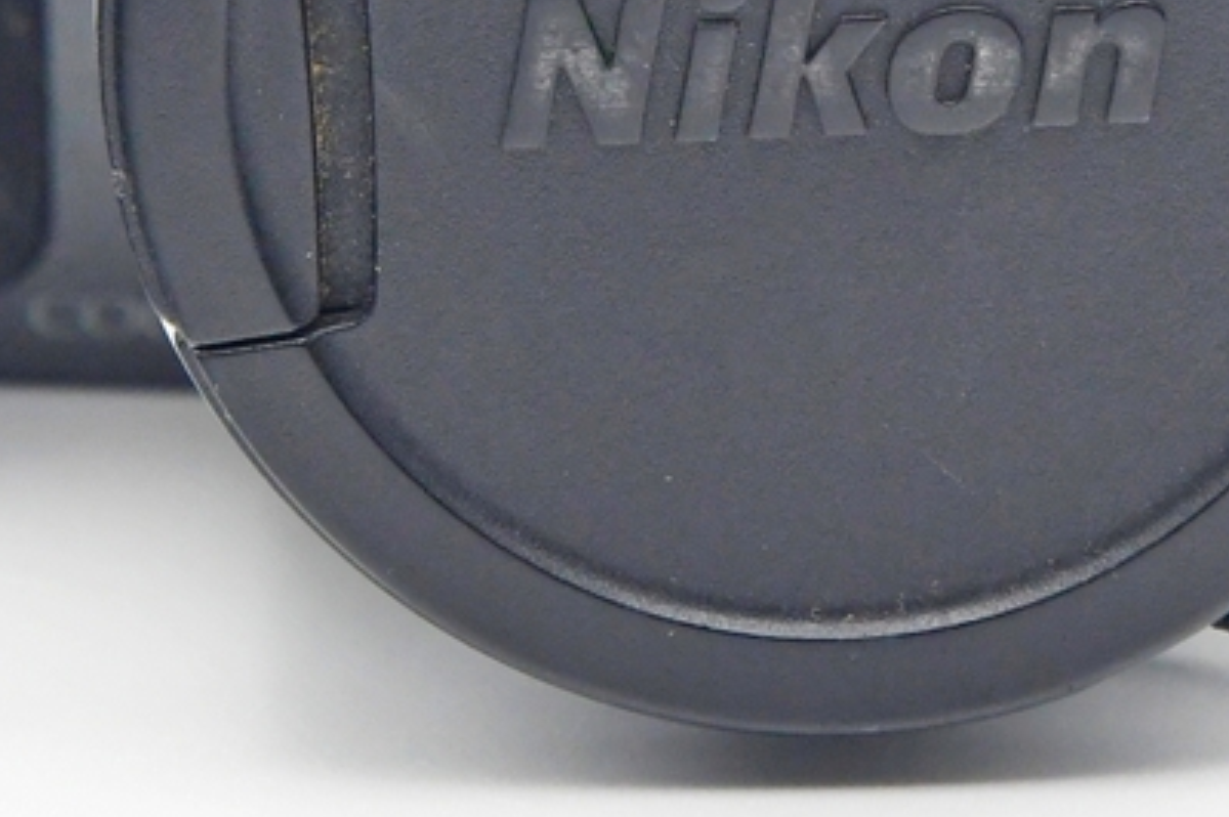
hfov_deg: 5.9
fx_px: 11904
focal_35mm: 349
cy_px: -387
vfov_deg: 3.9
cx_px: 562
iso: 1250
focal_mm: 62
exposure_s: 1/125
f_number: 8
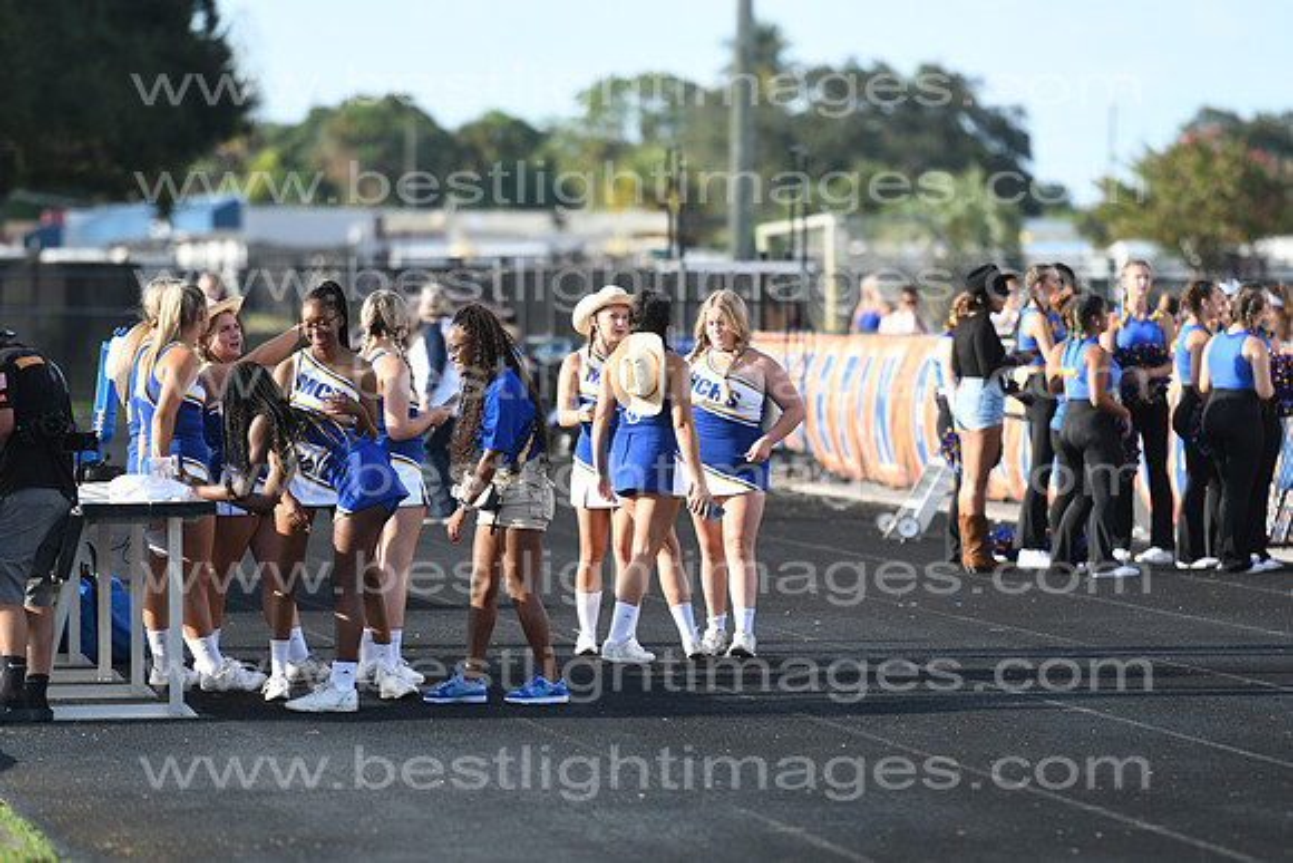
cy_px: 432
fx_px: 10777
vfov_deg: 4.6
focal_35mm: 300
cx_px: 646
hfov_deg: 6.9
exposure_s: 1/1000
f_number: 4
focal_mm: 200
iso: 200
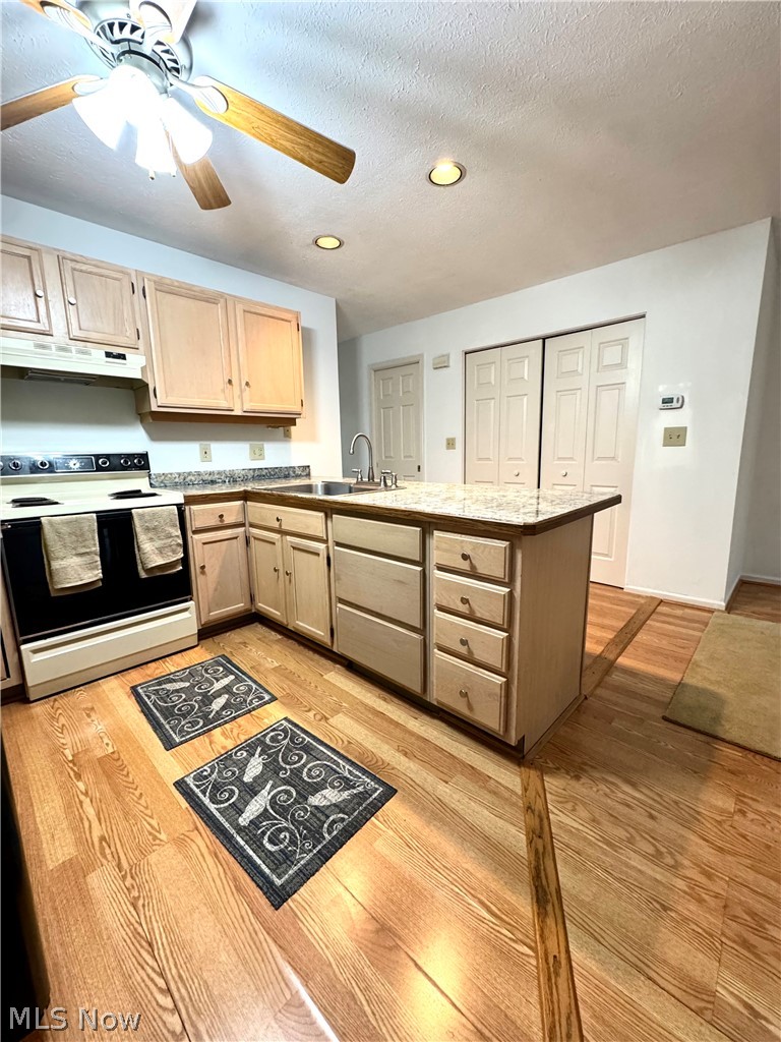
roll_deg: +1.2
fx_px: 421
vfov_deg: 102.1
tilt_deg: -8.7
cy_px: 521
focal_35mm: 14
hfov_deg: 85.7
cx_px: 390
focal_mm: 2.22
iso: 320
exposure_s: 1/60
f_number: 2.2
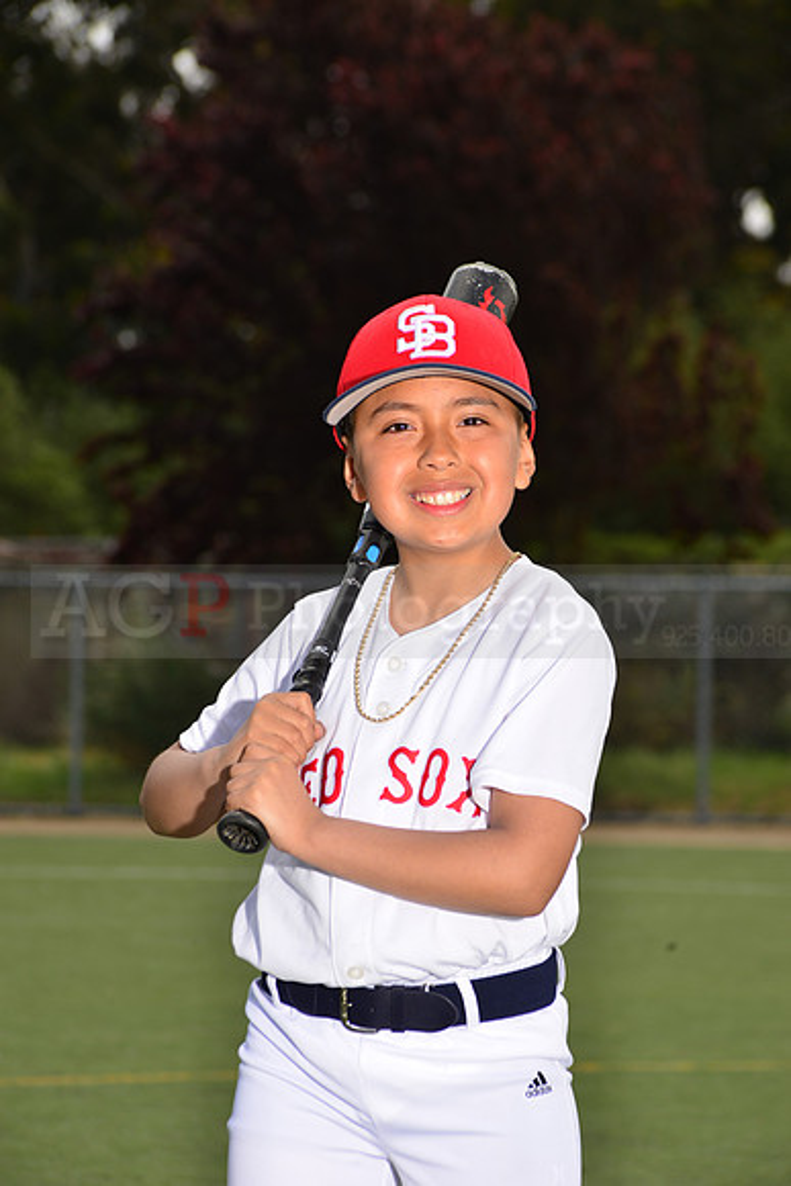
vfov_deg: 12.1
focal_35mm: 170
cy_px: 593
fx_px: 5599
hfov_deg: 8.1
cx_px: 396
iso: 125
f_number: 11
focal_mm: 170
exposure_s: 1/200
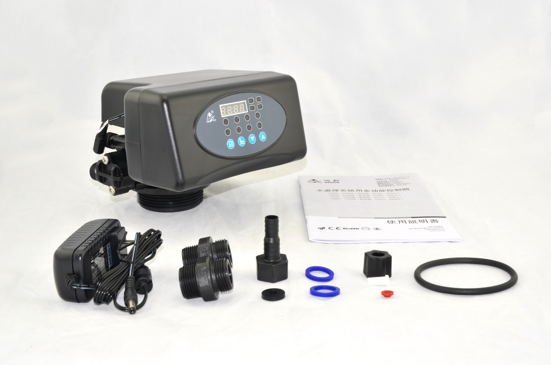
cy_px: 182
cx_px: 276
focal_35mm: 52
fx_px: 802
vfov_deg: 25.6
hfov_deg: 37.9
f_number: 22
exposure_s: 1/10
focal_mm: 35
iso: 100
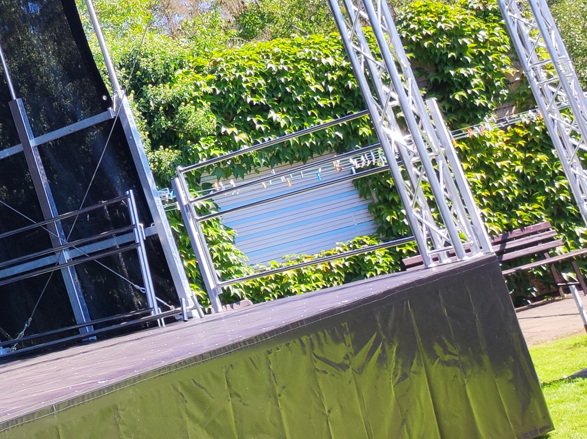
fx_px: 1305
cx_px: -246
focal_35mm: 77
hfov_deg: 21.9
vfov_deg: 18.8
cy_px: 48
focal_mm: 4.7
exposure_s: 1/260
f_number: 1.79
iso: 50
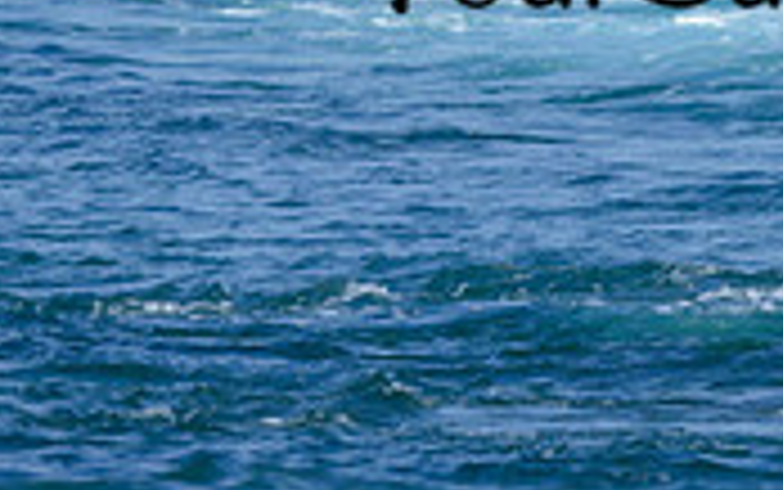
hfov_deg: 0.6
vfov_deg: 0.4
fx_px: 79647
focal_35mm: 3730
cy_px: -100
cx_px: 635
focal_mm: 800
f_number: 6.3
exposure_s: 1/2000
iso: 280
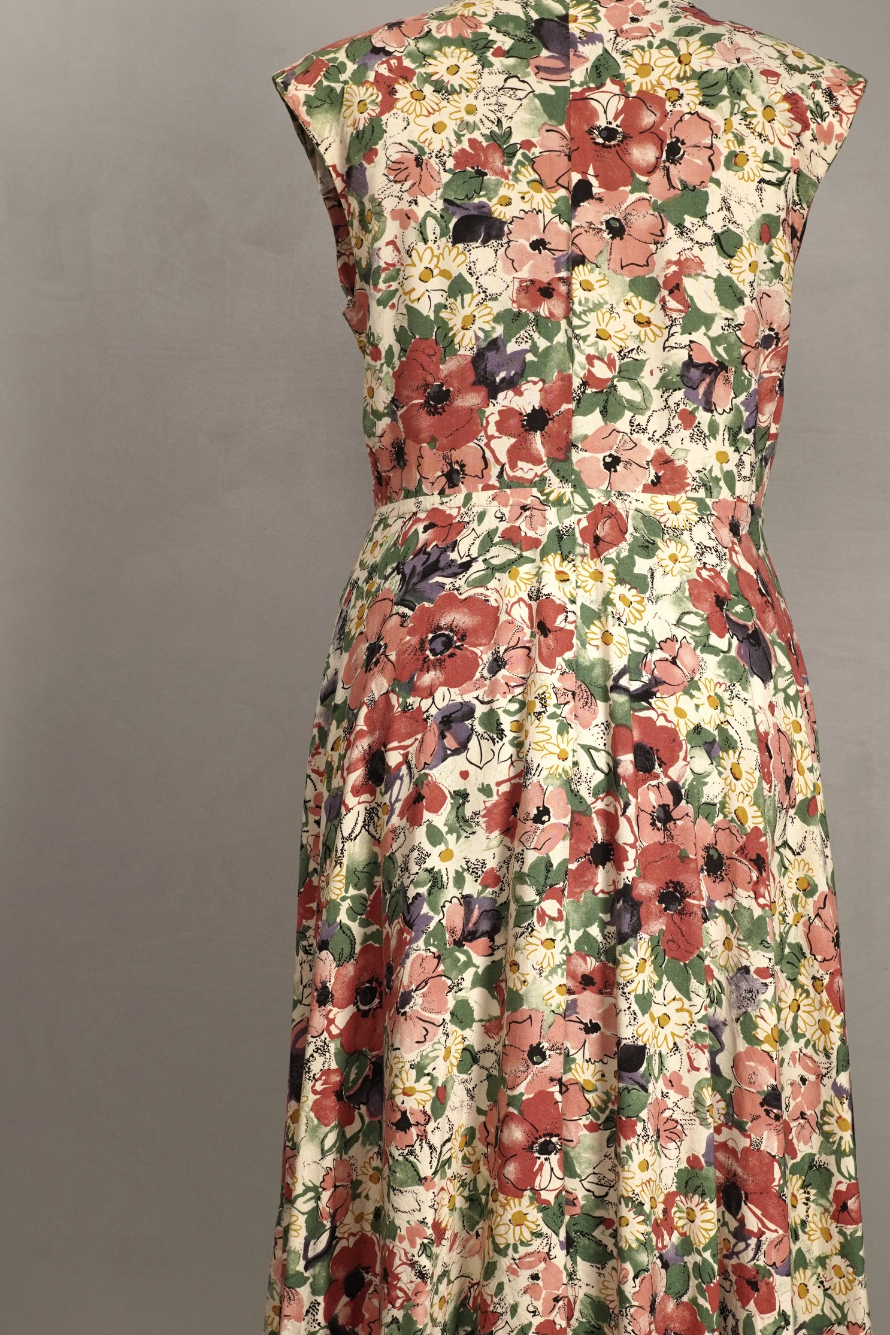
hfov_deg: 21.9
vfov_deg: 32.4
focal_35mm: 62
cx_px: 556
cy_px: 733
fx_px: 2300
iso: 400
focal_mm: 32
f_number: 6.3
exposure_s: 1/60
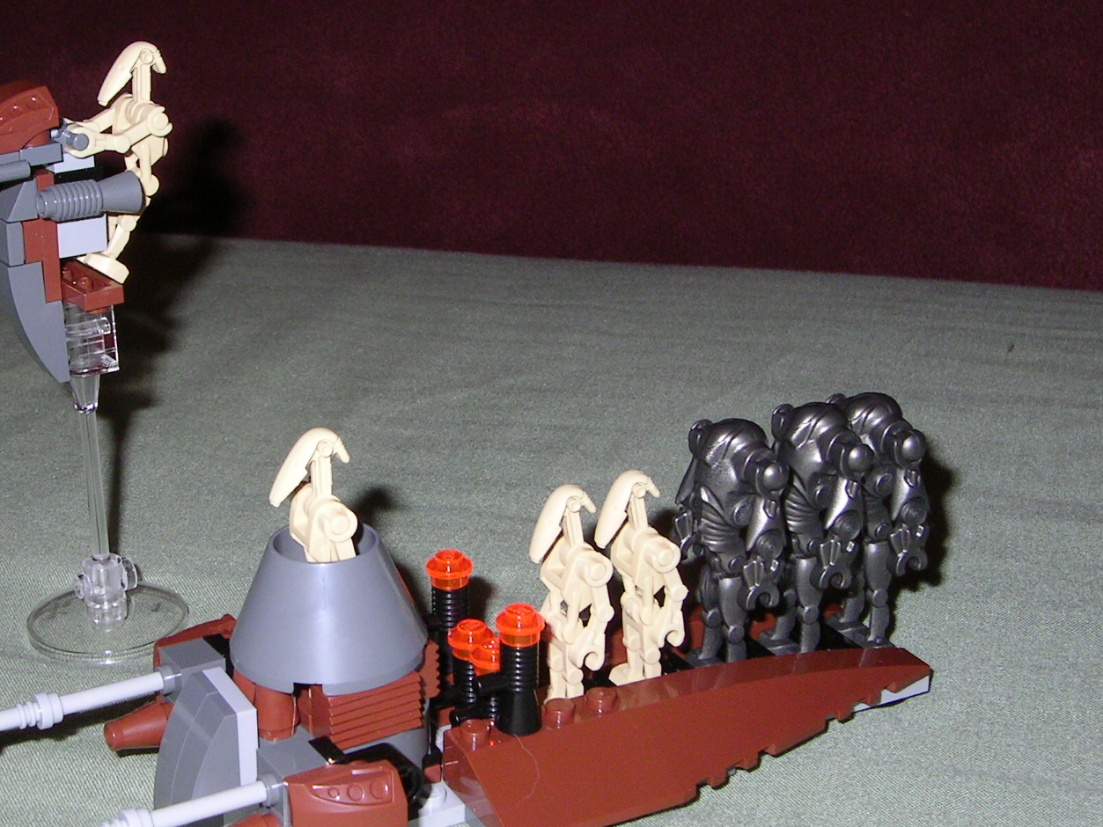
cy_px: 440
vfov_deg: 24.4
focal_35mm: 60
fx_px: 1912
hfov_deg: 32.0
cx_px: 401
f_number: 5.6
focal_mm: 7.4
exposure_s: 1/39.7
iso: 100
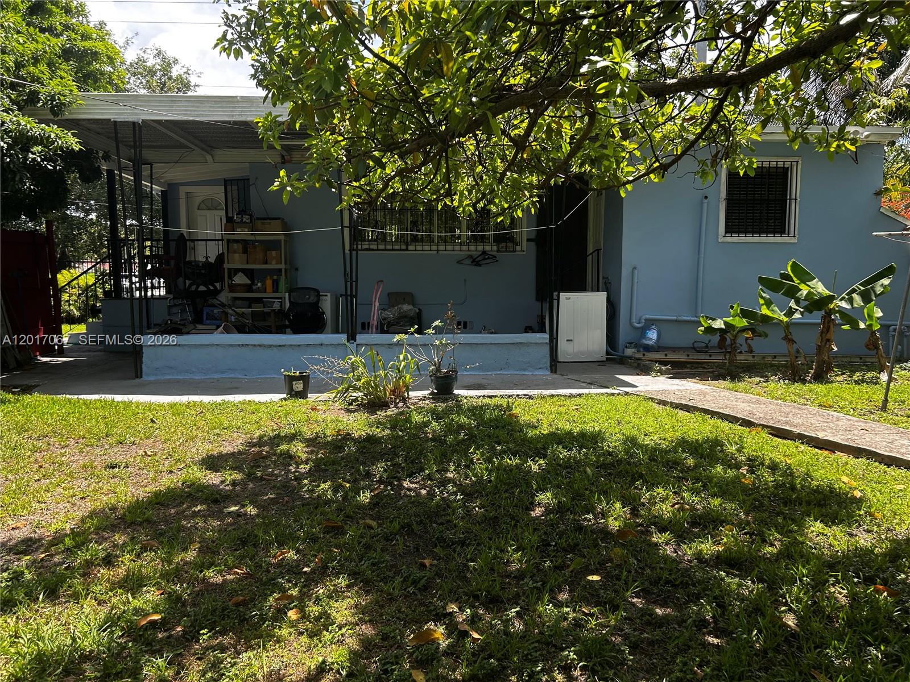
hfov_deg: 67.3
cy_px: 341
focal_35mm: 26
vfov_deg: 53.1
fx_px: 683
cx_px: 455
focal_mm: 5.7
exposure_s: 1/743
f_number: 1.5
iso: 50
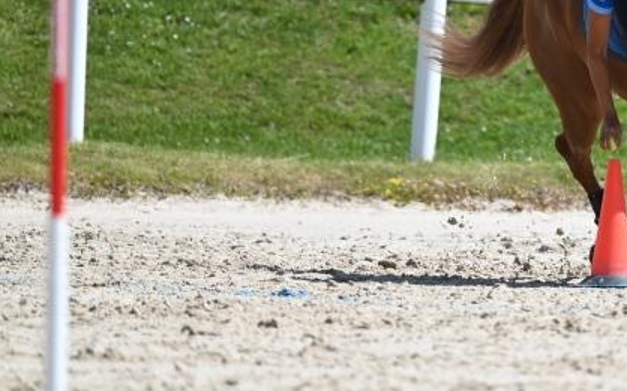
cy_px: 12
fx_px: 13325
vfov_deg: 1.7
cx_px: 596
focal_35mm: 780
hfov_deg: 2.7
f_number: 5.6
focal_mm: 400
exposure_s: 1/1250
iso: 280
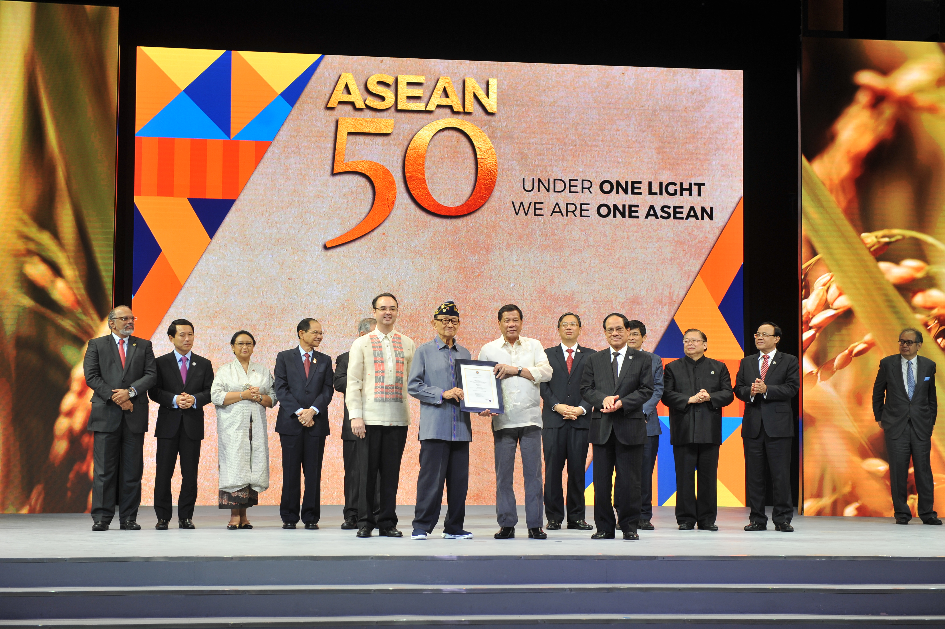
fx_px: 1626
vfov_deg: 21.9
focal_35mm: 62
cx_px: 472
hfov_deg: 32.4
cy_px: 314
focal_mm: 62
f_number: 4
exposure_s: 1/100
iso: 500
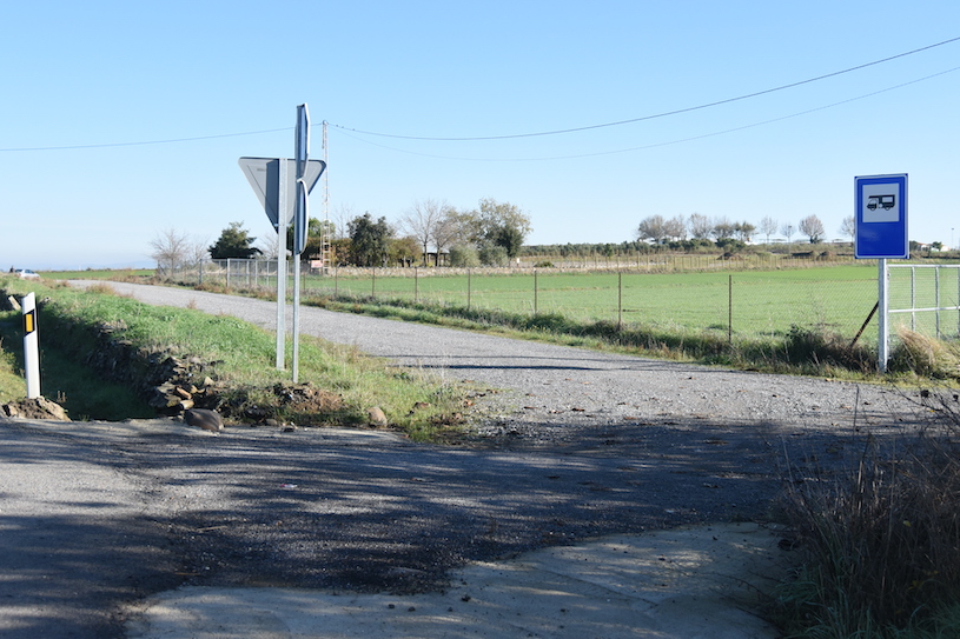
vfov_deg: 30.4
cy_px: 238
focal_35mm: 44
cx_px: 510
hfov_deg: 44.5
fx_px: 1173
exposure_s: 1/4000
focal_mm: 35
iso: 800
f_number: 4.5
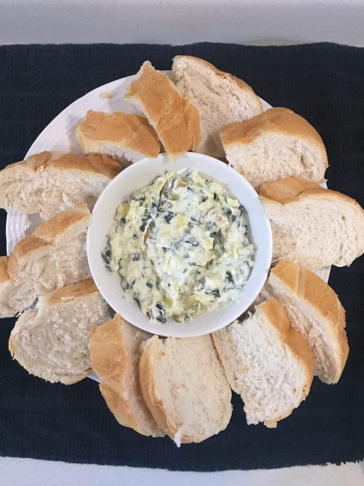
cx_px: 182
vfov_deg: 61.7
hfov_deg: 48.2
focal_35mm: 29
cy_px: 243
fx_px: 407
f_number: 2.2
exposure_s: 1/30
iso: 160
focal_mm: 4.15
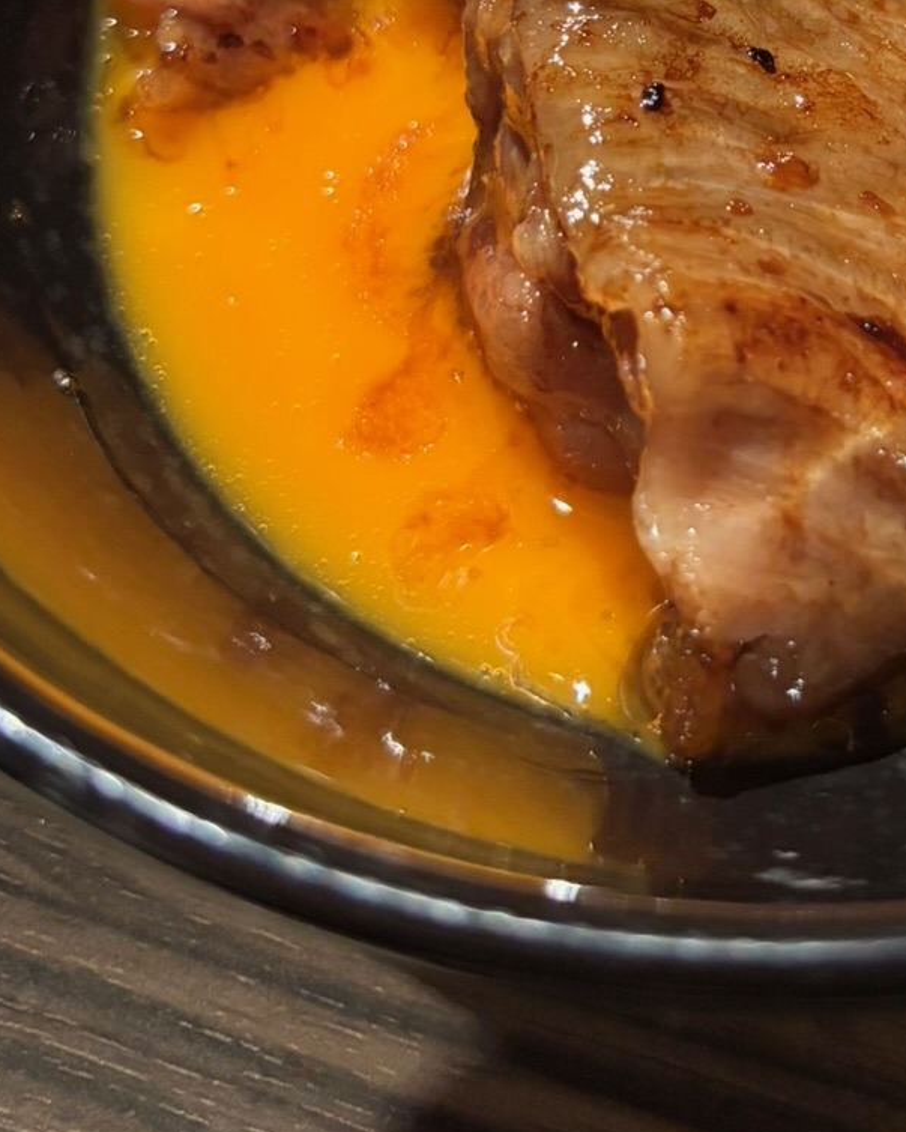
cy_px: -50
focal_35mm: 69
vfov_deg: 25.8
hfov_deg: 21.9
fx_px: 2311
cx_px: 736
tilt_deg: -57.8
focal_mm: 5.96
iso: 640
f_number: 1.6
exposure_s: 1/40
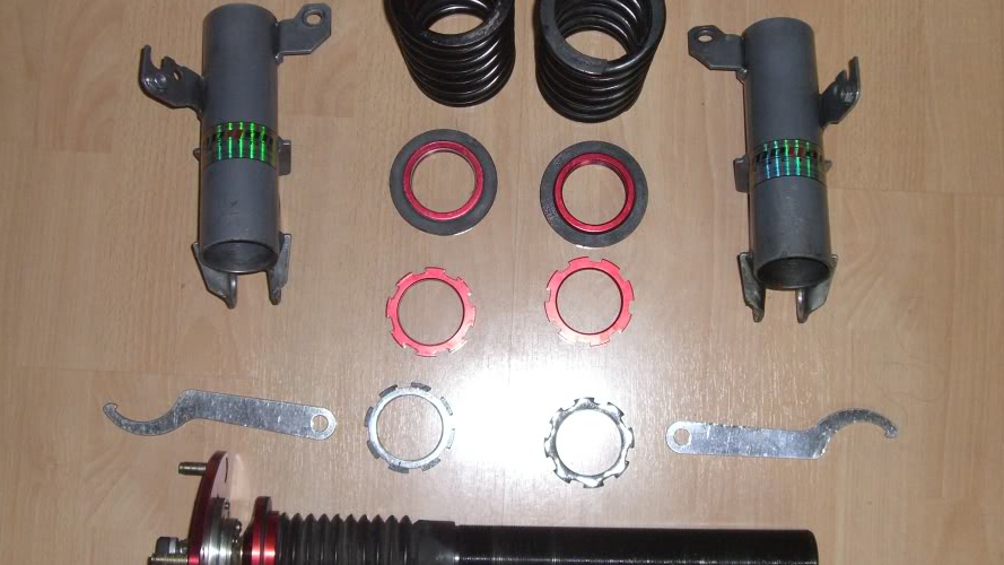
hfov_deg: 35.4
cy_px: 208
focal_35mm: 59
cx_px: 529
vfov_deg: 20.3
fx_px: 1571
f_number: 3
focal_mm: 7.6
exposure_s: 1/60
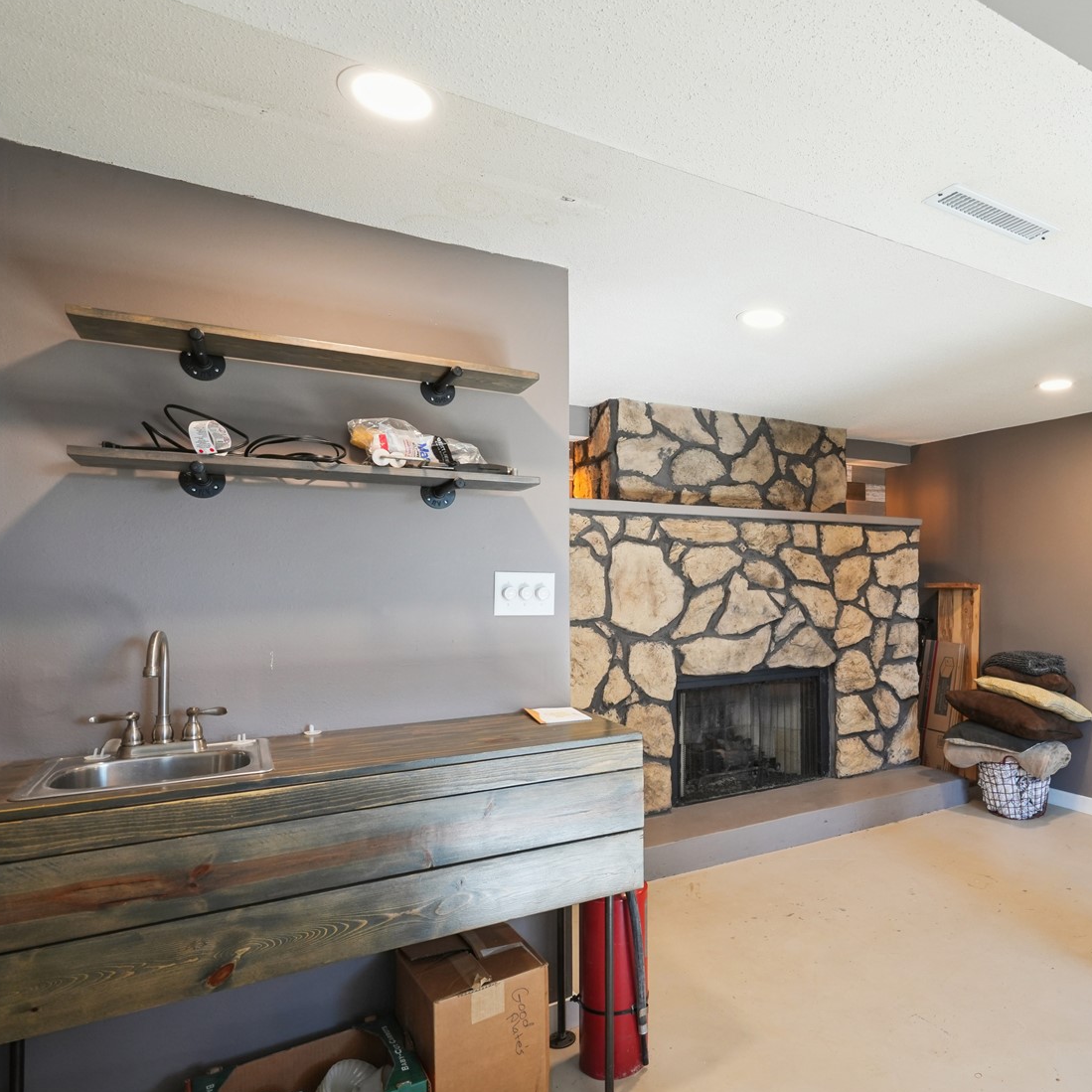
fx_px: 749
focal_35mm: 21
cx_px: 771
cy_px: 553
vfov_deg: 72.1
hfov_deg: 69.0
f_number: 9
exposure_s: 1/20
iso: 640
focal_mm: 16
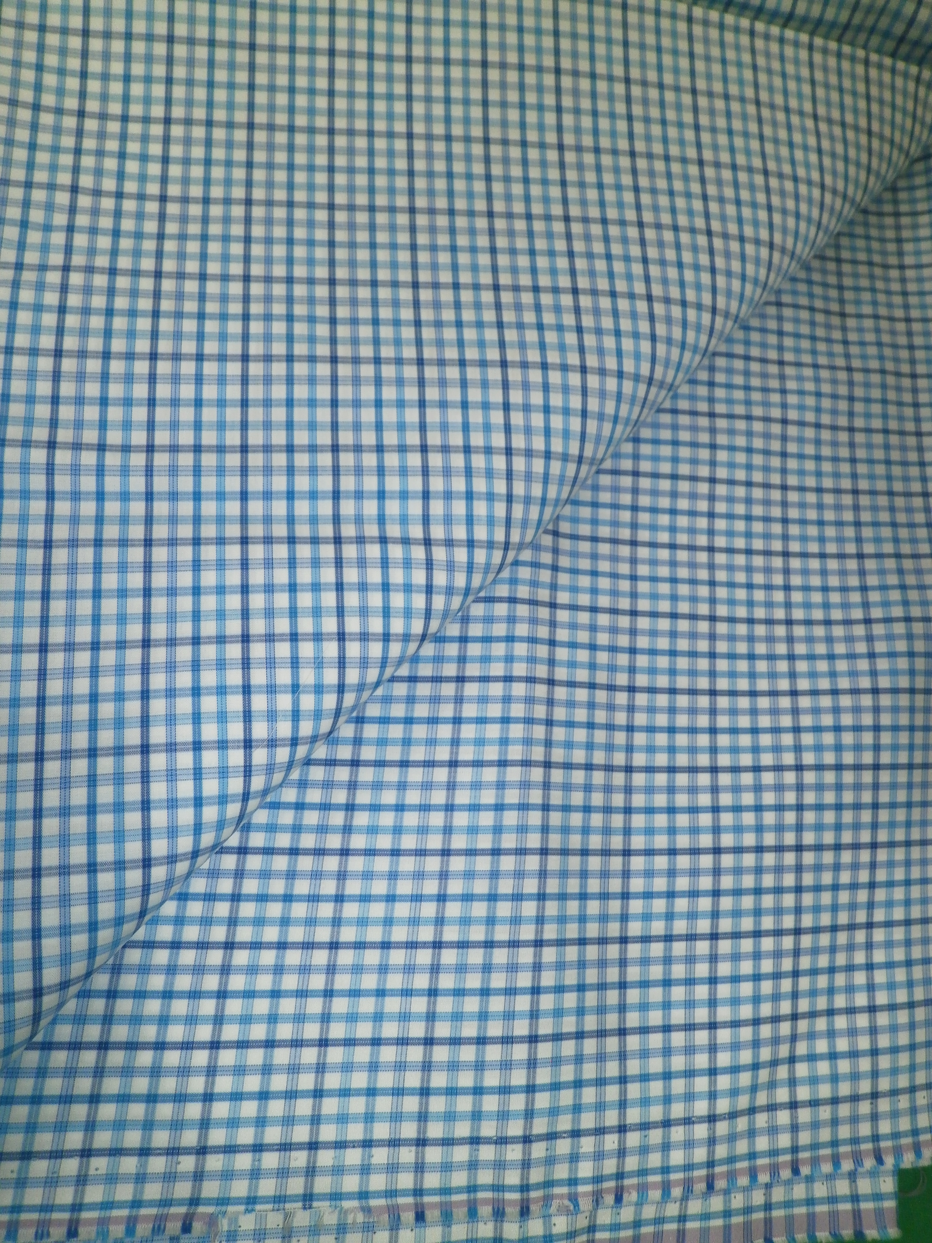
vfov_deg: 67.3
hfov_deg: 53.1
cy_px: 622
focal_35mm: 26
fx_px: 933
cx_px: 466
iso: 200
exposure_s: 1/30
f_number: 2.8
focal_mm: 4.7
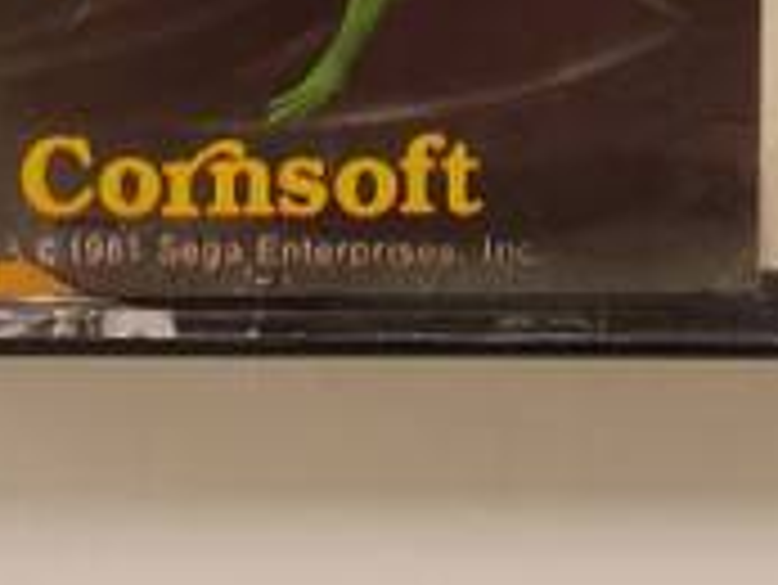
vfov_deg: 11.3
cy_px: -562
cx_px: 1169
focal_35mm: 120
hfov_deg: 15.2
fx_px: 2699
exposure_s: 1/40
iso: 200
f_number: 2.4
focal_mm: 4.3
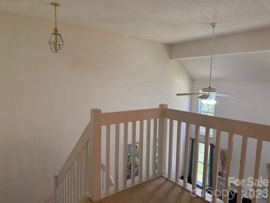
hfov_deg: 71.6
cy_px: 102
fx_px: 187
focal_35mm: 24
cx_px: 135
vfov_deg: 56.8
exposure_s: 1/120
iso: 250
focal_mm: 6.76
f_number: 1.78
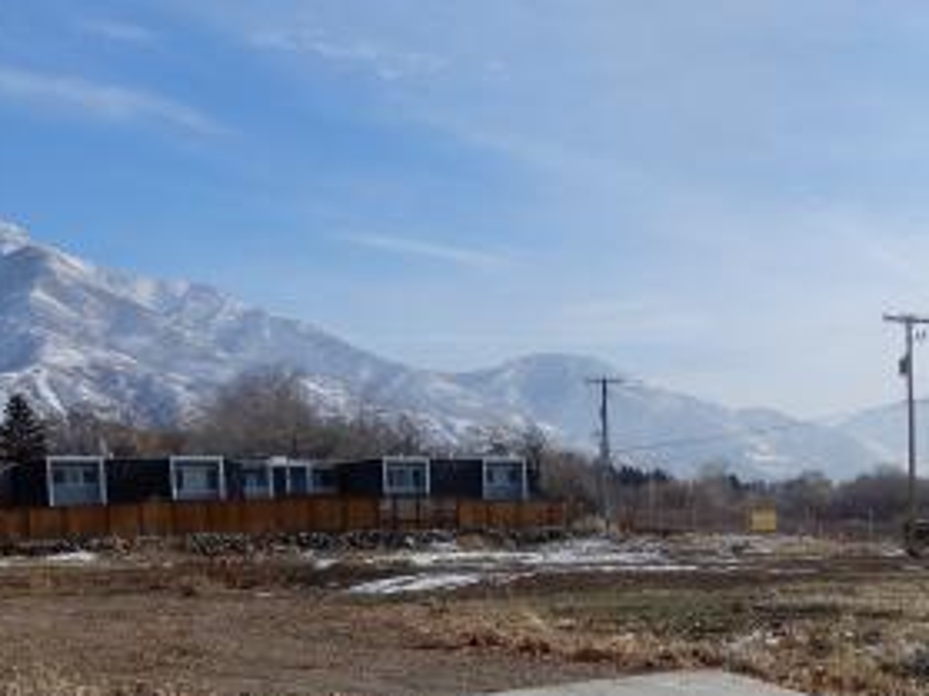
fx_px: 1475
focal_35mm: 55
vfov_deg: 25.3
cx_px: 723
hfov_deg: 34.1
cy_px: 693
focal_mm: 4.3
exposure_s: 1/1600
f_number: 3.4
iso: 80
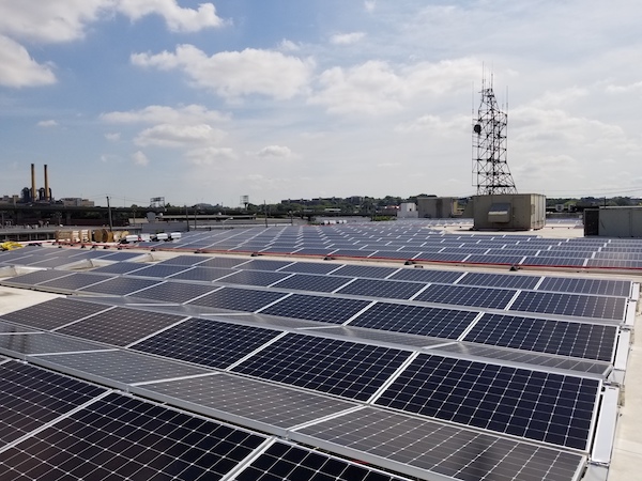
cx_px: 321
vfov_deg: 53.1
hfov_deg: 67.3
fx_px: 482
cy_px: 240
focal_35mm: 26
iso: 50
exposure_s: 1/5008
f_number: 1.7
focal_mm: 4.3
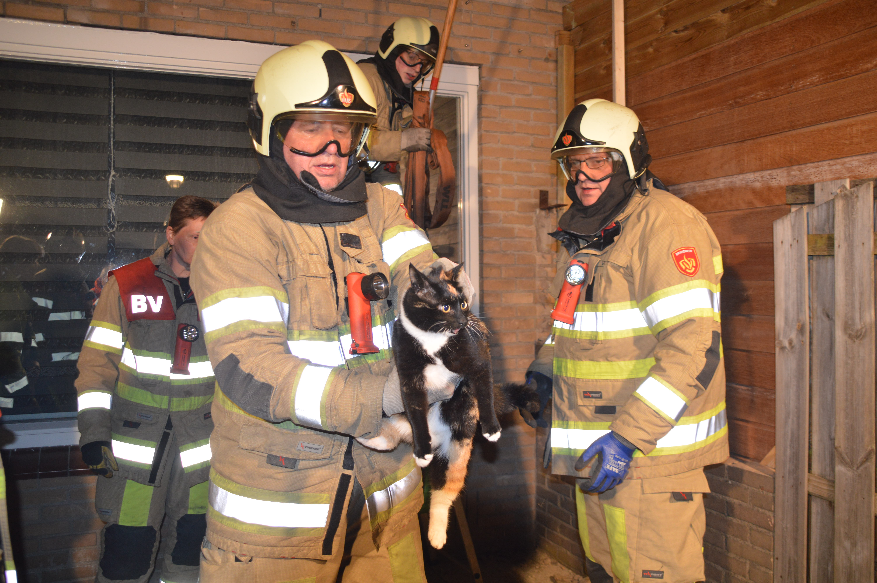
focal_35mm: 32
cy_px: 292
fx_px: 767
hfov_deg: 59.5
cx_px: 438
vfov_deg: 41.6
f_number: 3.5
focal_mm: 21
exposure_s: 1/60
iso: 400
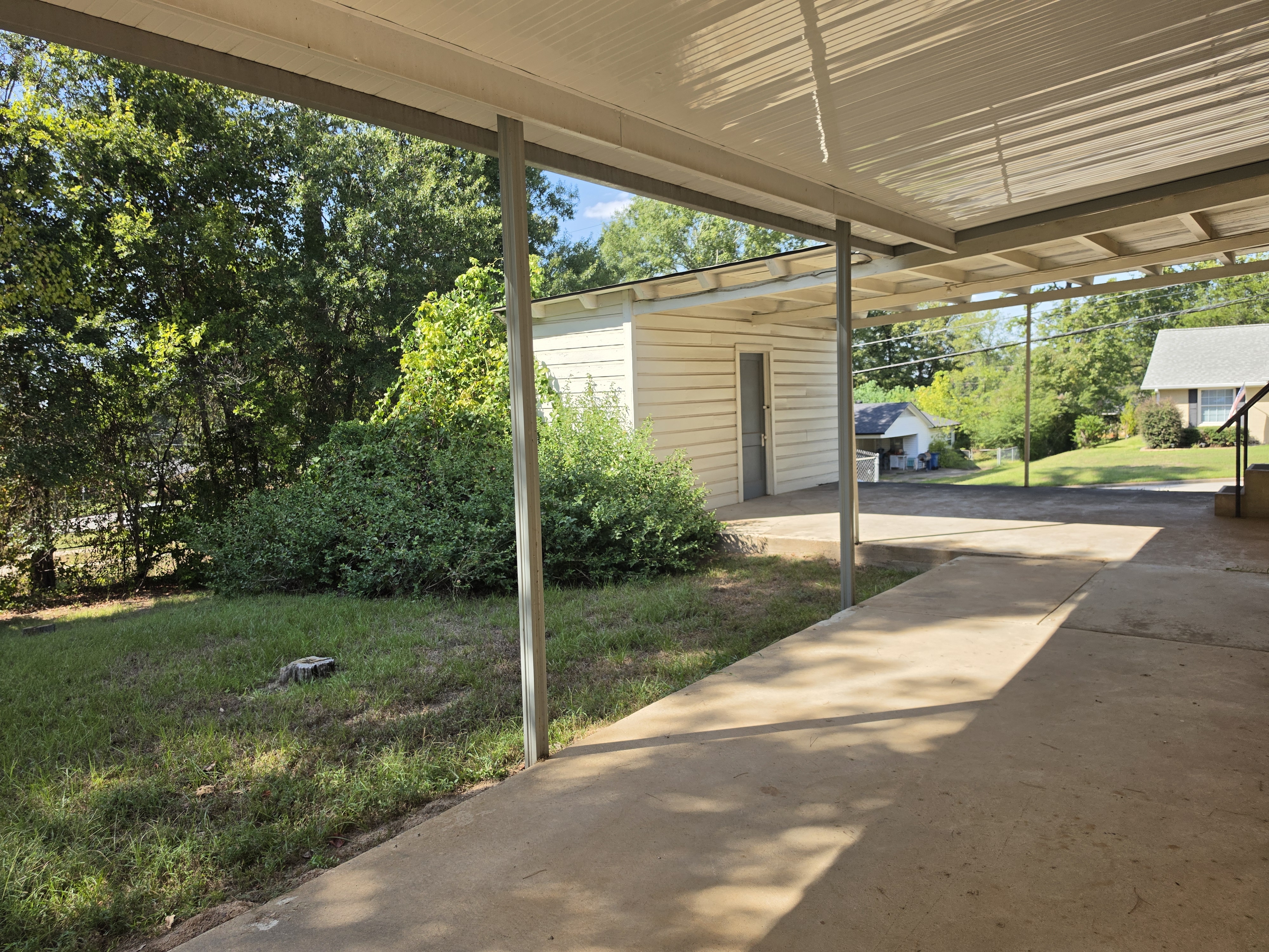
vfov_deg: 58.9
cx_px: 634
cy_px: 476
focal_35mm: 23
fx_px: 843
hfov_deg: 73.9
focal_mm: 6.5
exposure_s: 1/3336
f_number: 1.4
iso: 64
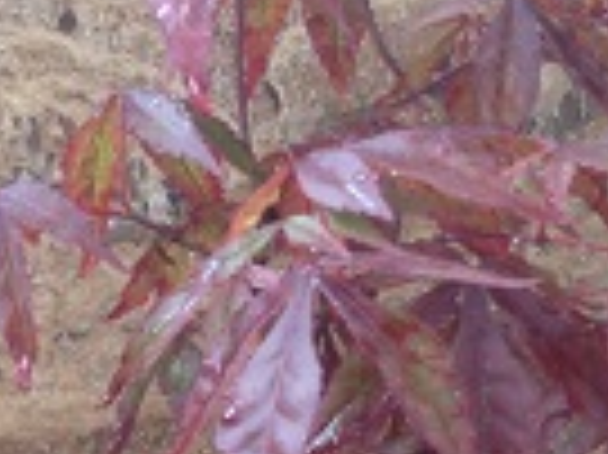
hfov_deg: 16.0
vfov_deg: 11.9
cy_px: 528
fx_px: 2141
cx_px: 104
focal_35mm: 122
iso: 64
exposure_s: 1/20
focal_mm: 4.12
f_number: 2.4
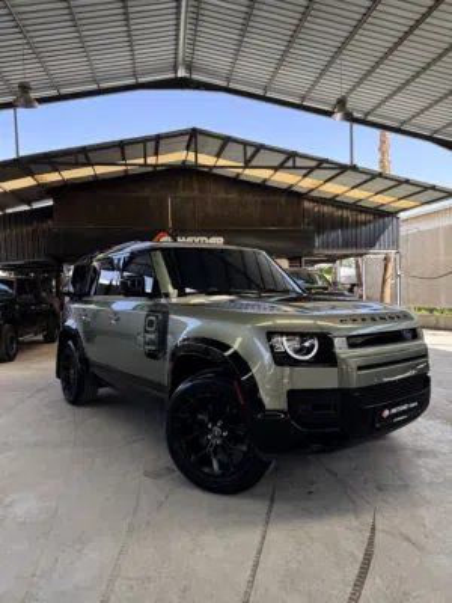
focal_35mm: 24
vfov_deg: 71.6
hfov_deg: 56.8
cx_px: 226
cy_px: 302
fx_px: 418
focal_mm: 6.76
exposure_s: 1/394
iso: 80
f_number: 1.78
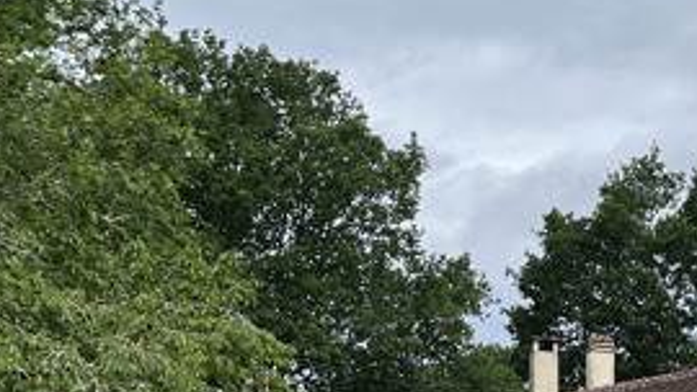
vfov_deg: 13.6
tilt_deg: -0.6
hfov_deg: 24.0
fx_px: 1553
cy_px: 573
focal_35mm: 84
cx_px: 728
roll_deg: +0.5
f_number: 1.6
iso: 50
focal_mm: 5.1
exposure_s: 1/2967
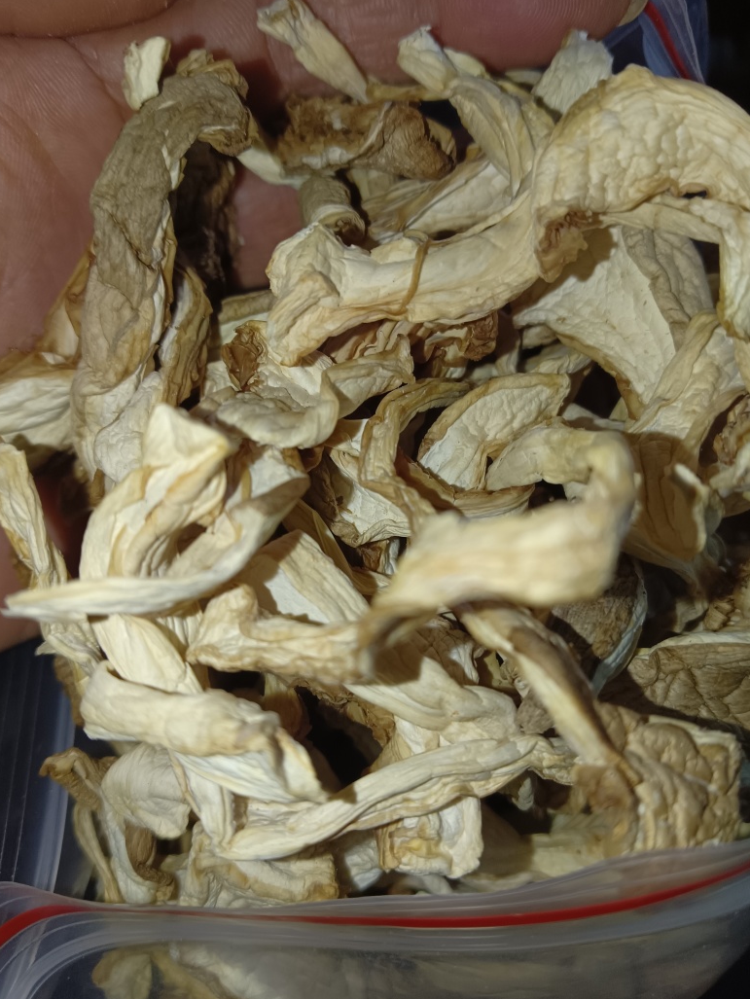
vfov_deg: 65.3
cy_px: 498
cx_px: 384
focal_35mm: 27
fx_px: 780
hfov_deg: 51.4
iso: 324
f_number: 1.8
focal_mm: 4.05
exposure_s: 1/100
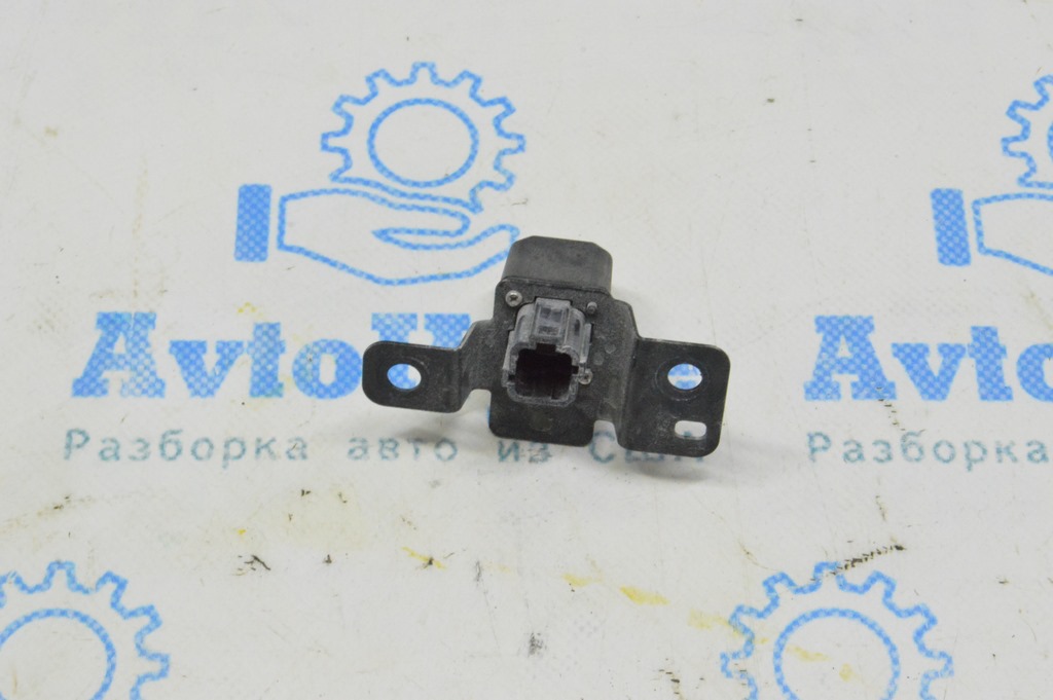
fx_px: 2411
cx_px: 526
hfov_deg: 24.6
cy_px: 350
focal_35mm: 82
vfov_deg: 16.5
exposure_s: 1/20
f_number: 20
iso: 6400
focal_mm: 55
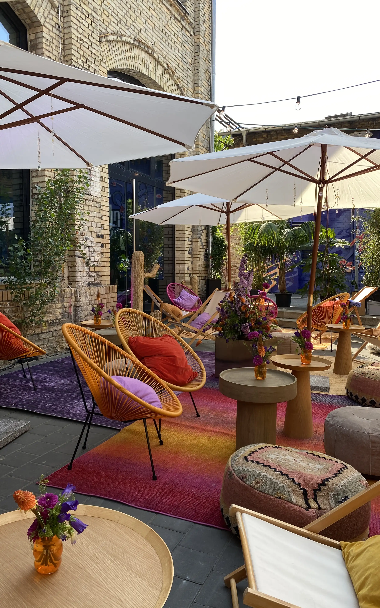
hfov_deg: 44.5
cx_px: 174
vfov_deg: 66.5
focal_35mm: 28
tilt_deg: -2.0
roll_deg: -0.8
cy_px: 303
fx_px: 464
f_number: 1.8
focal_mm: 4.25
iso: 32
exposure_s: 1/341
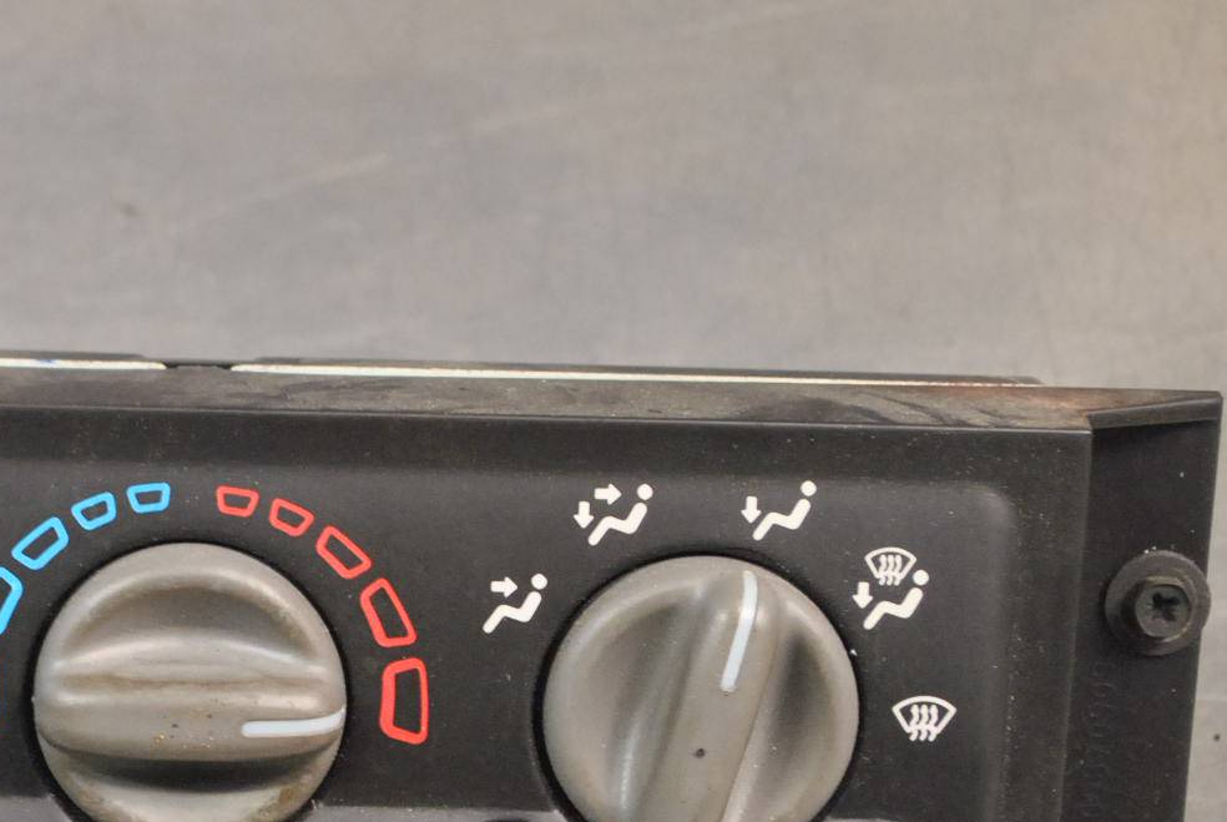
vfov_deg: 11.6
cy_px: 589
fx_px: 4027
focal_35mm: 118
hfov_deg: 17.1
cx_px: 160
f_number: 5.6
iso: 900
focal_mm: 40
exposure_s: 1/20
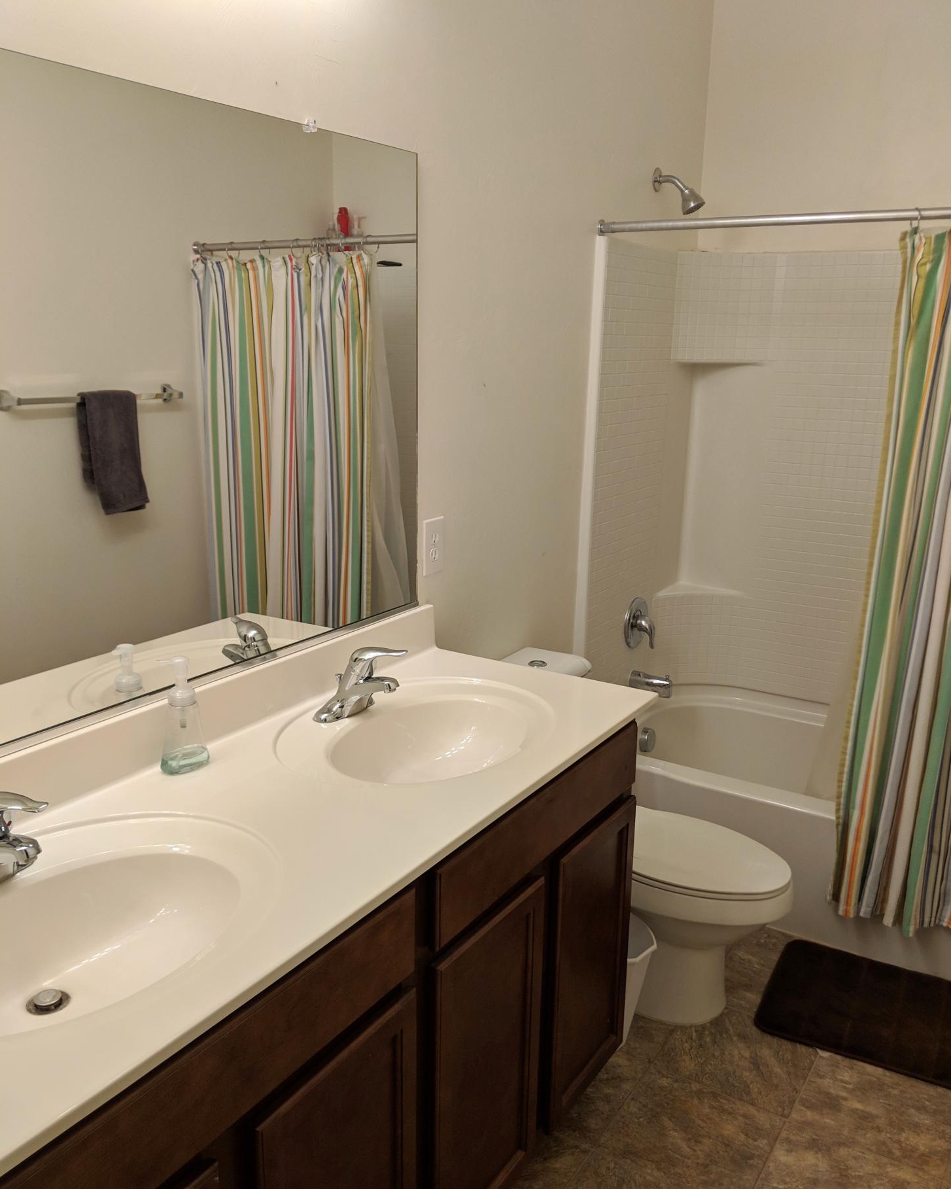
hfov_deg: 50.0
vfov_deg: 60.4
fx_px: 1020
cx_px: 476
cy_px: 631
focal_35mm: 29
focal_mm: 4.44
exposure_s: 1/125
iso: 98
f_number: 1.8
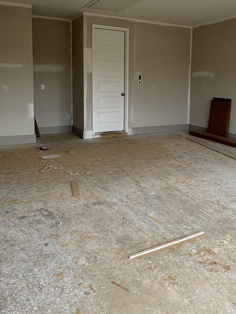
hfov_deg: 42.7
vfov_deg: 54.7
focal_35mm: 33
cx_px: 144
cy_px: 116
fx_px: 300
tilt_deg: -2.4
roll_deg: -3.1
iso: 40
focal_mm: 2.22
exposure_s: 1/313
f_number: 2.2
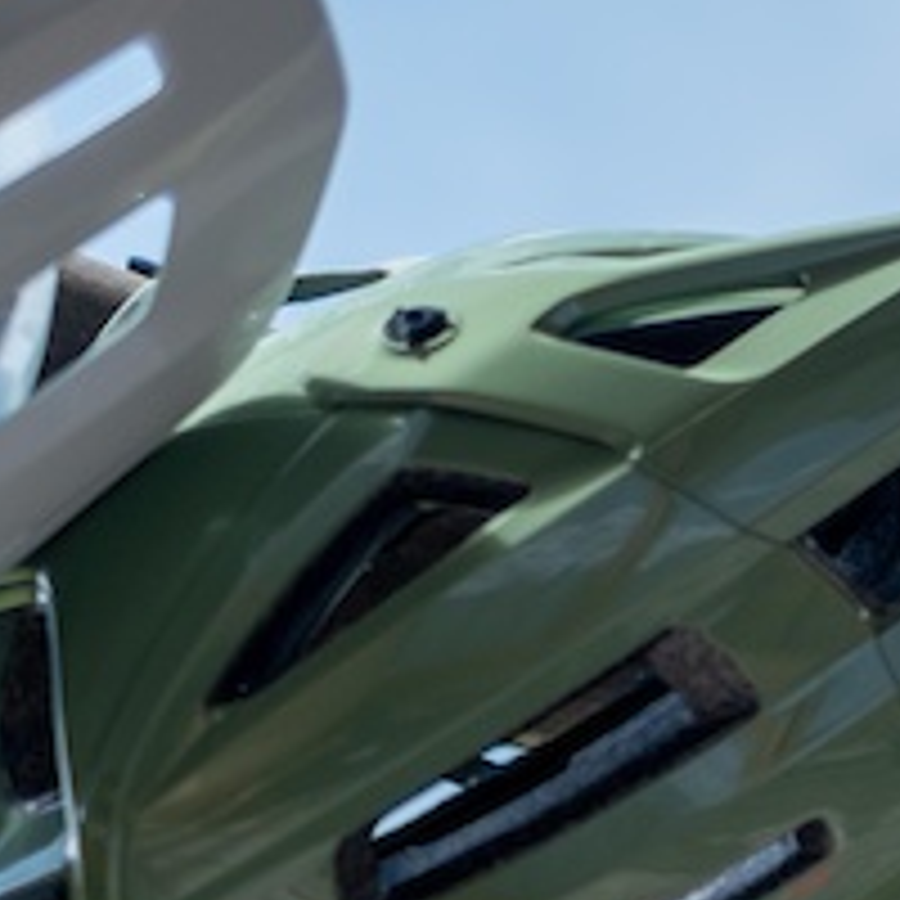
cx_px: 1260
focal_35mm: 180
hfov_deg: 9.5
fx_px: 5295
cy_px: 1015
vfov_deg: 9.6
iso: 160
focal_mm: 35
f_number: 1.4
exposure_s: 1/1250
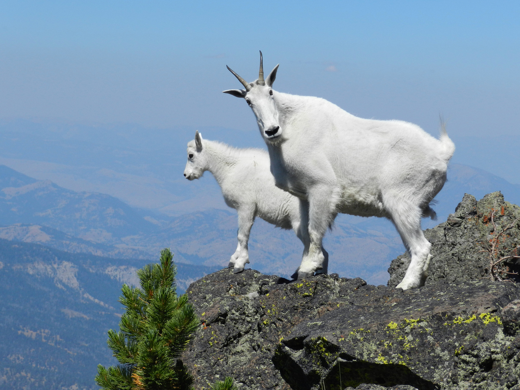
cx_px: 260
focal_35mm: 130
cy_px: 195
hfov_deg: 15.2
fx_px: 1953
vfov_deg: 11.4
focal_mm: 23.1
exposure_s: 1/1250
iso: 160
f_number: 5
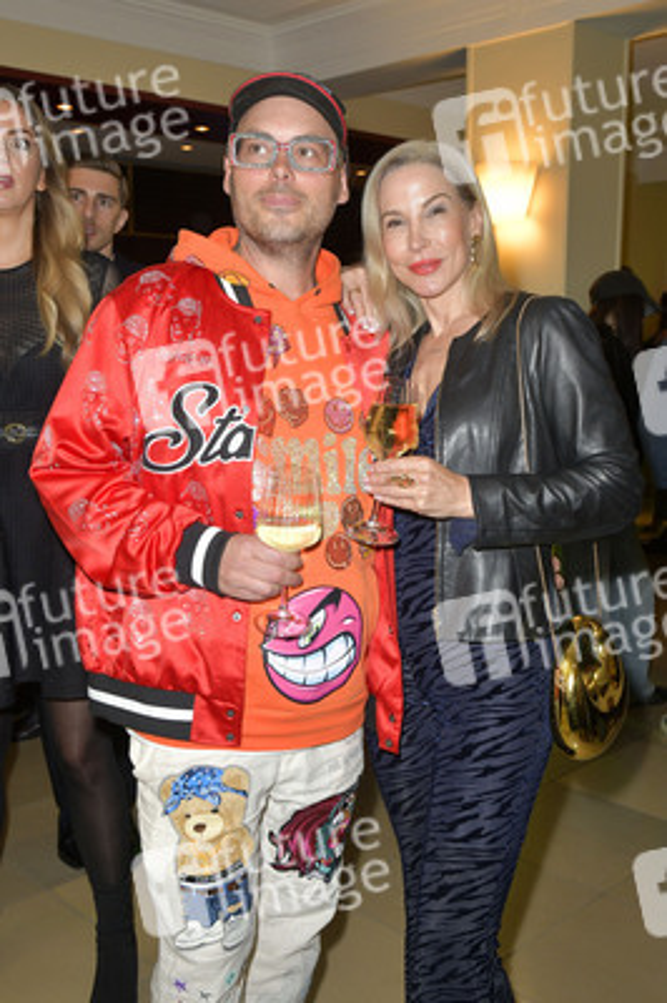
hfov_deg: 42.3
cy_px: 502
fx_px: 863
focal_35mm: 31
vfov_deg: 60.3
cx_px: 334
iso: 1250
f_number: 6.3
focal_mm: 31
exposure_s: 1/250
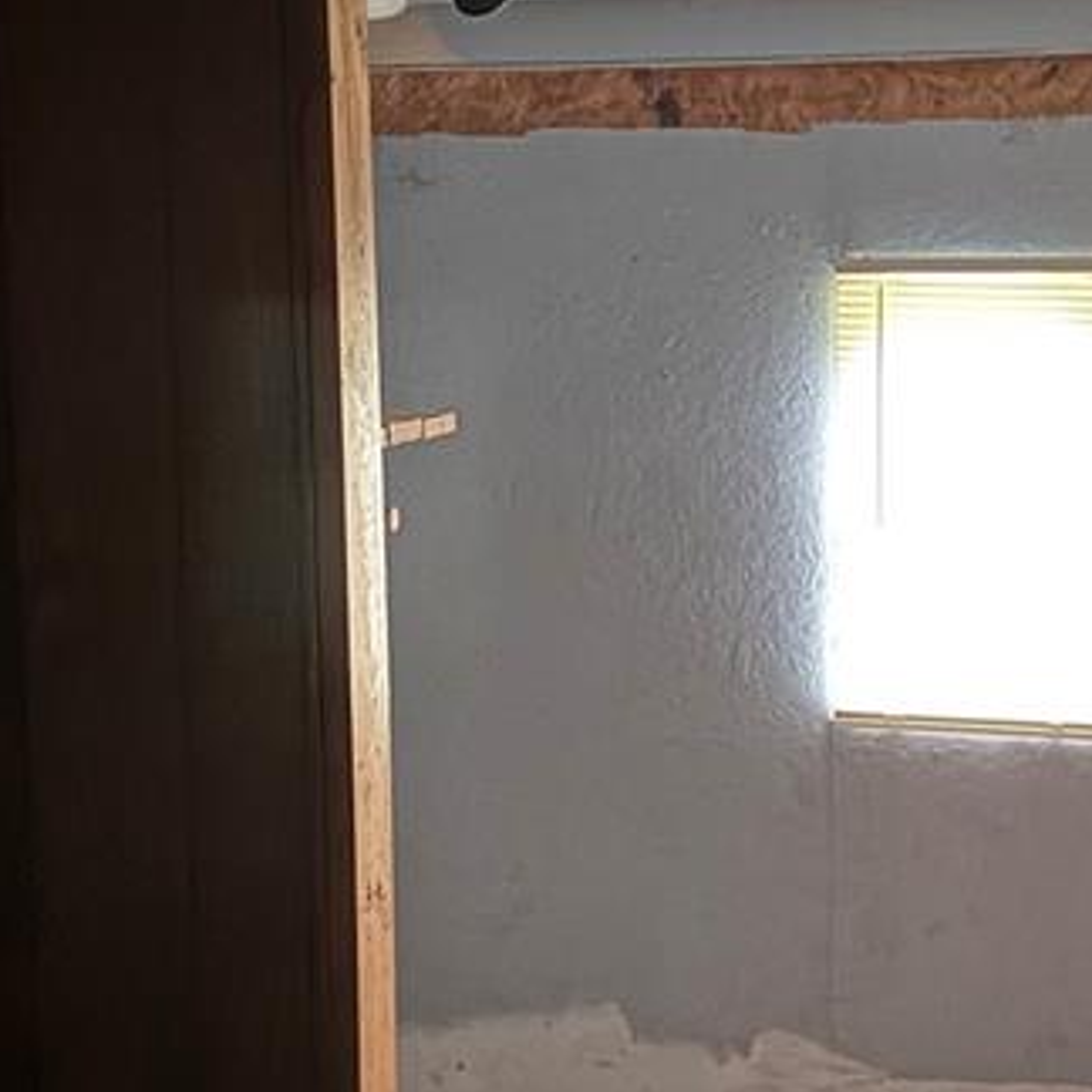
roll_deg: -0.3
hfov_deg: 25.6
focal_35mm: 67
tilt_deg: -7.9
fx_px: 2391
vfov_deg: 25.7
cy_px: 509
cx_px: 691
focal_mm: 6.76
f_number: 1.78
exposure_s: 1/11
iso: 1000
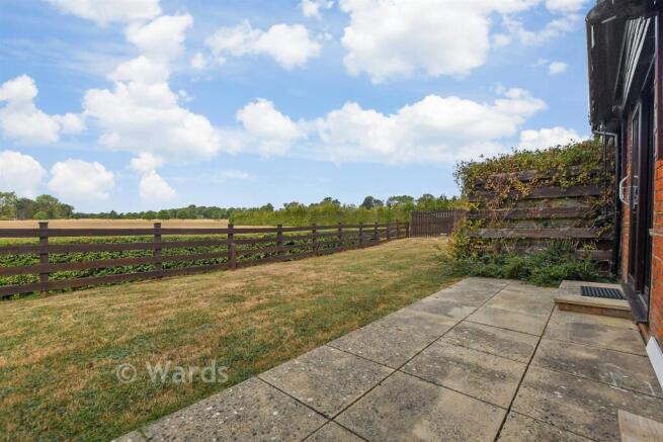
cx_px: 332
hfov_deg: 100.4
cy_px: 221
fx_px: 276
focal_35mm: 15
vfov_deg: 77.4
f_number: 8
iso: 160
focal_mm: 10
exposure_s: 1/500
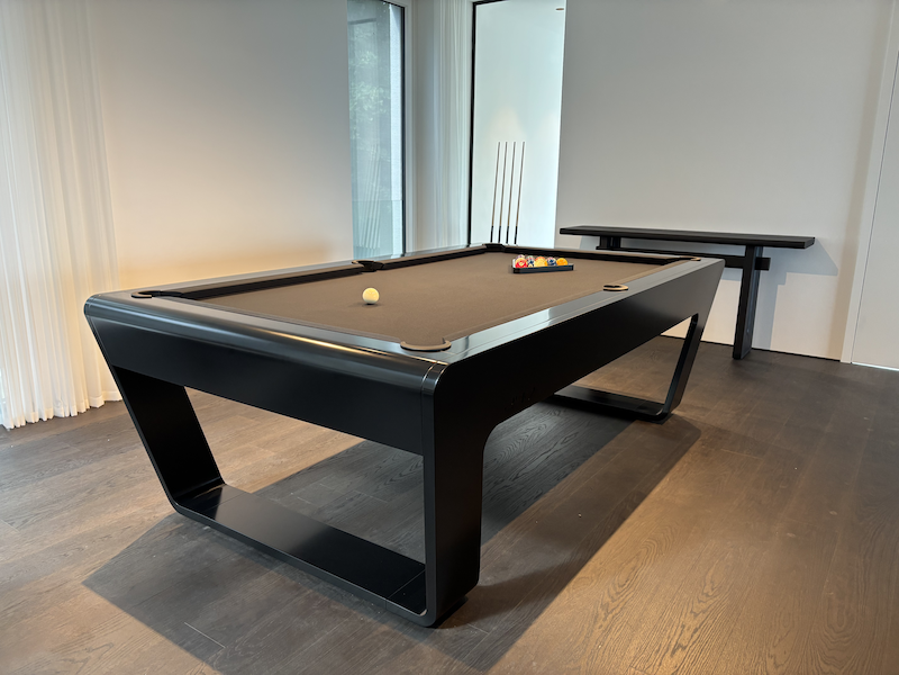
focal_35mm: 26
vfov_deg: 53.1
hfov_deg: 67.3
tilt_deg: -14.1
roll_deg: +1.1
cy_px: 338
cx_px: 450
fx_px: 675
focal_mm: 5.96
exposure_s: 1/86
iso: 125
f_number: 1.6
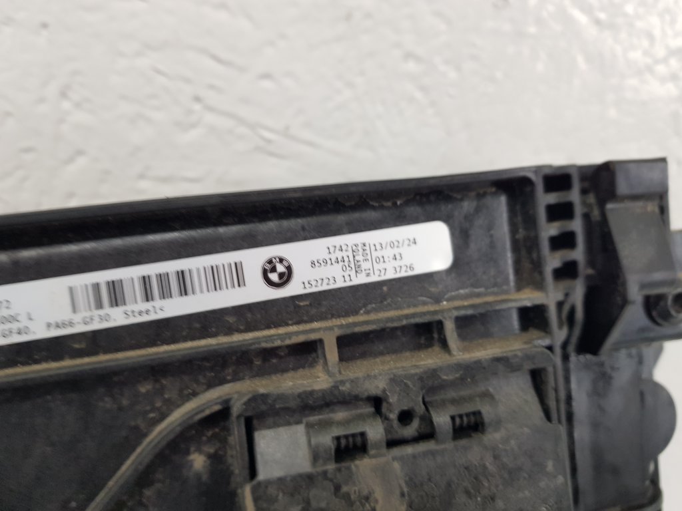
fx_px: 512
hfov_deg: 67.3
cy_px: 256
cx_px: 341
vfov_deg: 53.1
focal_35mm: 26
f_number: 1.7
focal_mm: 4.2
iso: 100
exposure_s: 1/100
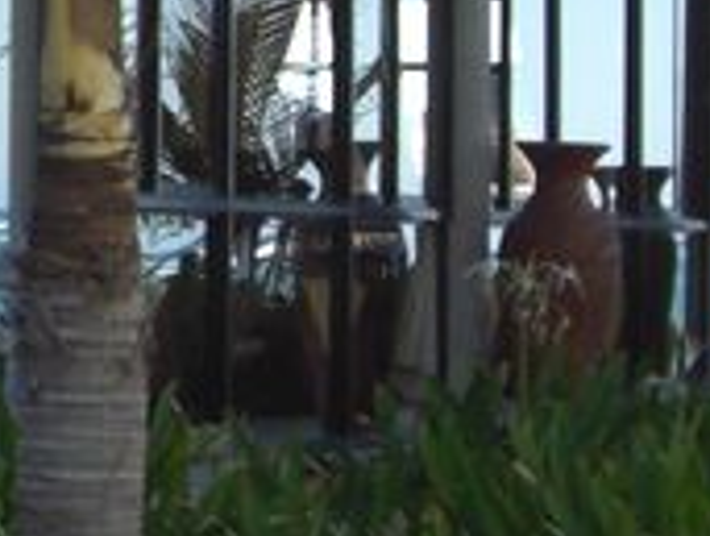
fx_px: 4666
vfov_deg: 6.5
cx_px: -295
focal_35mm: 227
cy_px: -154
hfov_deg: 8.5
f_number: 2.7
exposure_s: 1/320
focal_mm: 6.2
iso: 64
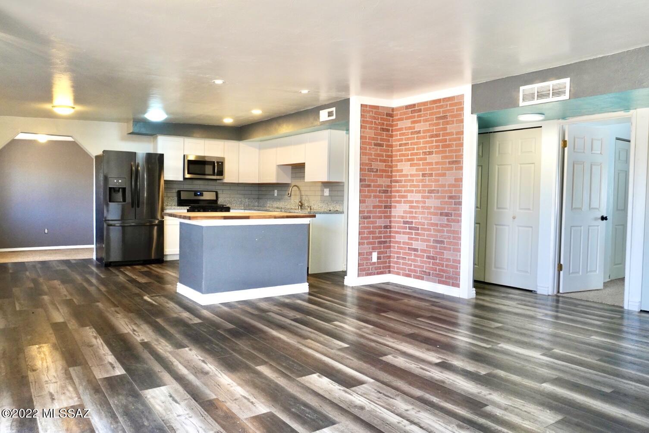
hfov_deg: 73.7
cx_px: 324
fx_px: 433
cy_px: 216
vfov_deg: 53.2
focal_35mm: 24
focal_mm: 16
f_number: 6.3
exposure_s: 1/60
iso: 1000
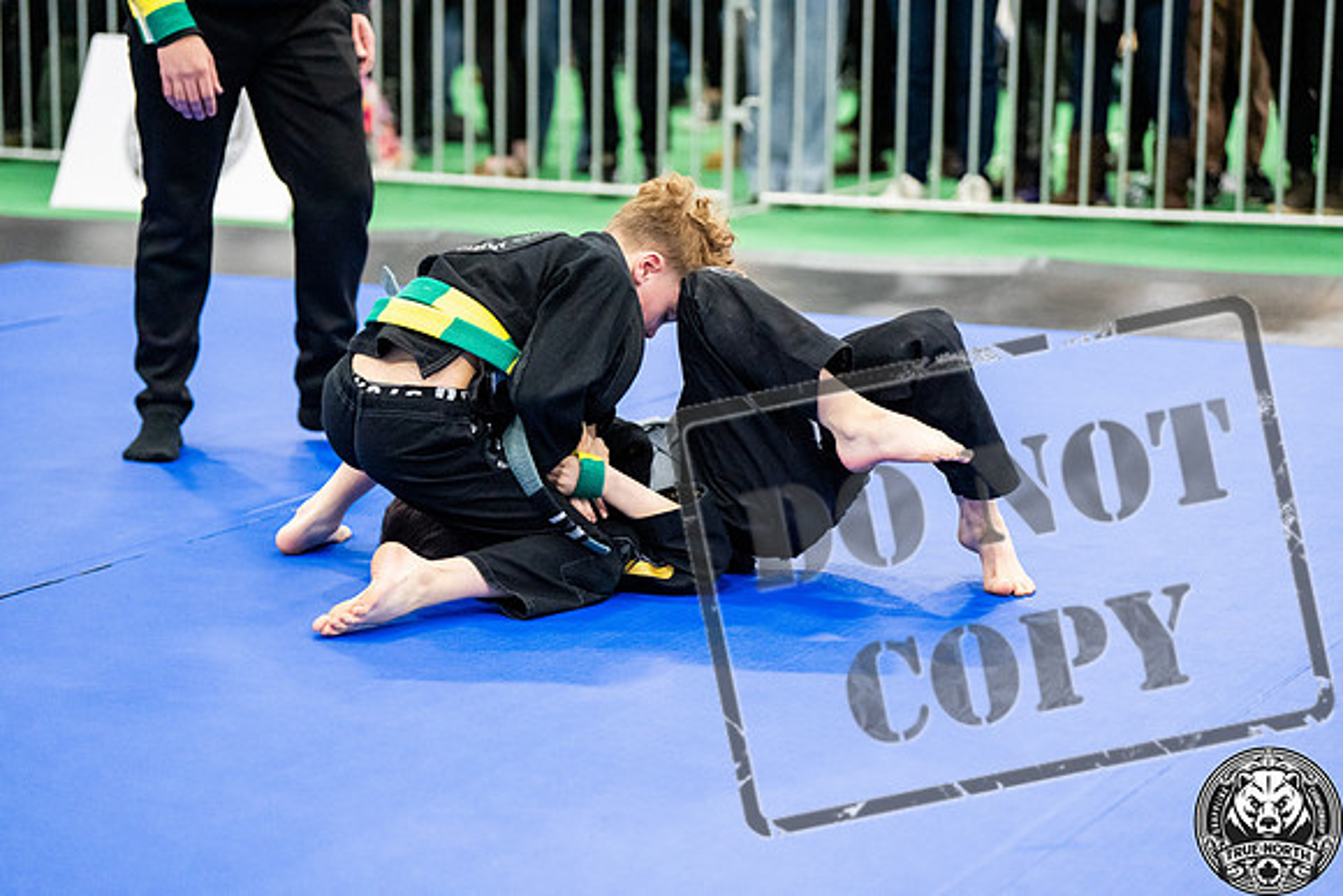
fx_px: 3395
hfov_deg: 22.4
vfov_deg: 15.0
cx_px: 672
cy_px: 448
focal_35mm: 91
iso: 6400
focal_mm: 91
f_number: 2.8
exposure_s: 1/500
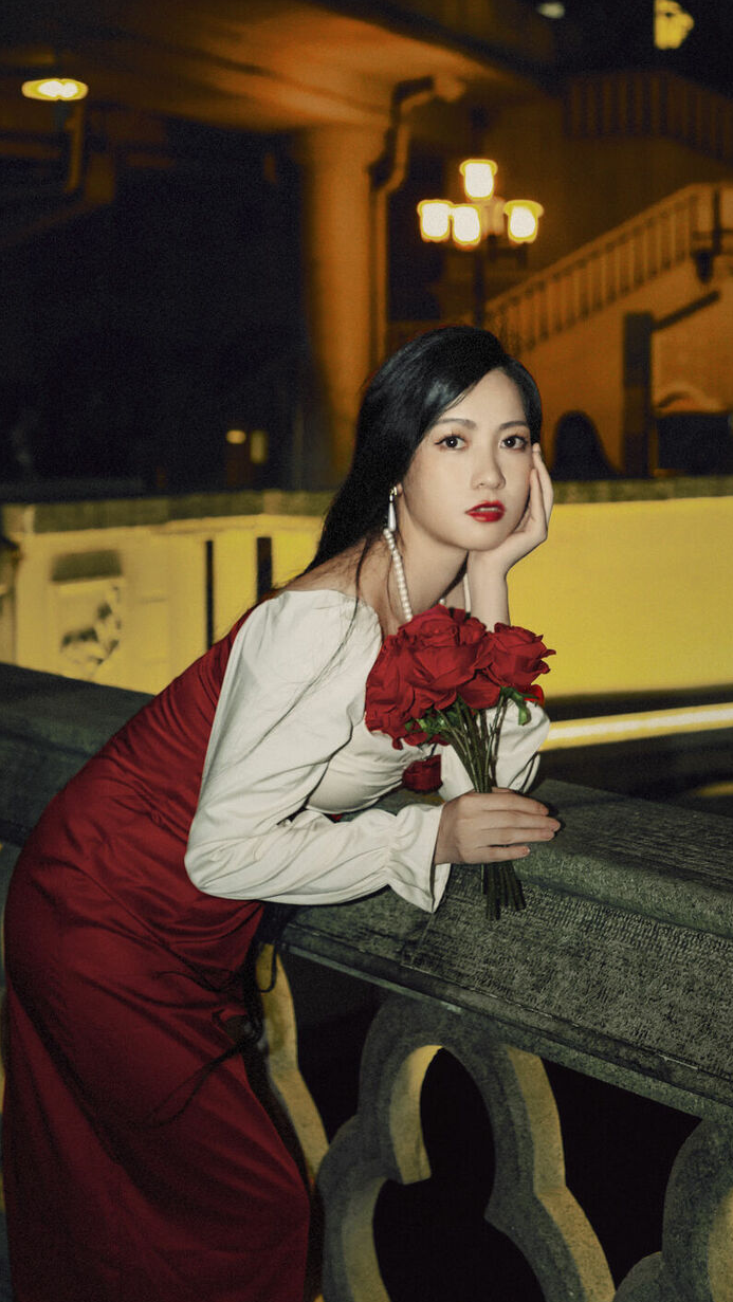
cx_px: 436
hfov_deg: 18.0
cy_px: 492
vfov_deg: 31.3
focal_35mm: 67
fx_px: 2314
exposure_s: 1/125
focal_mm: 50
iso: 2500
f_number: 4
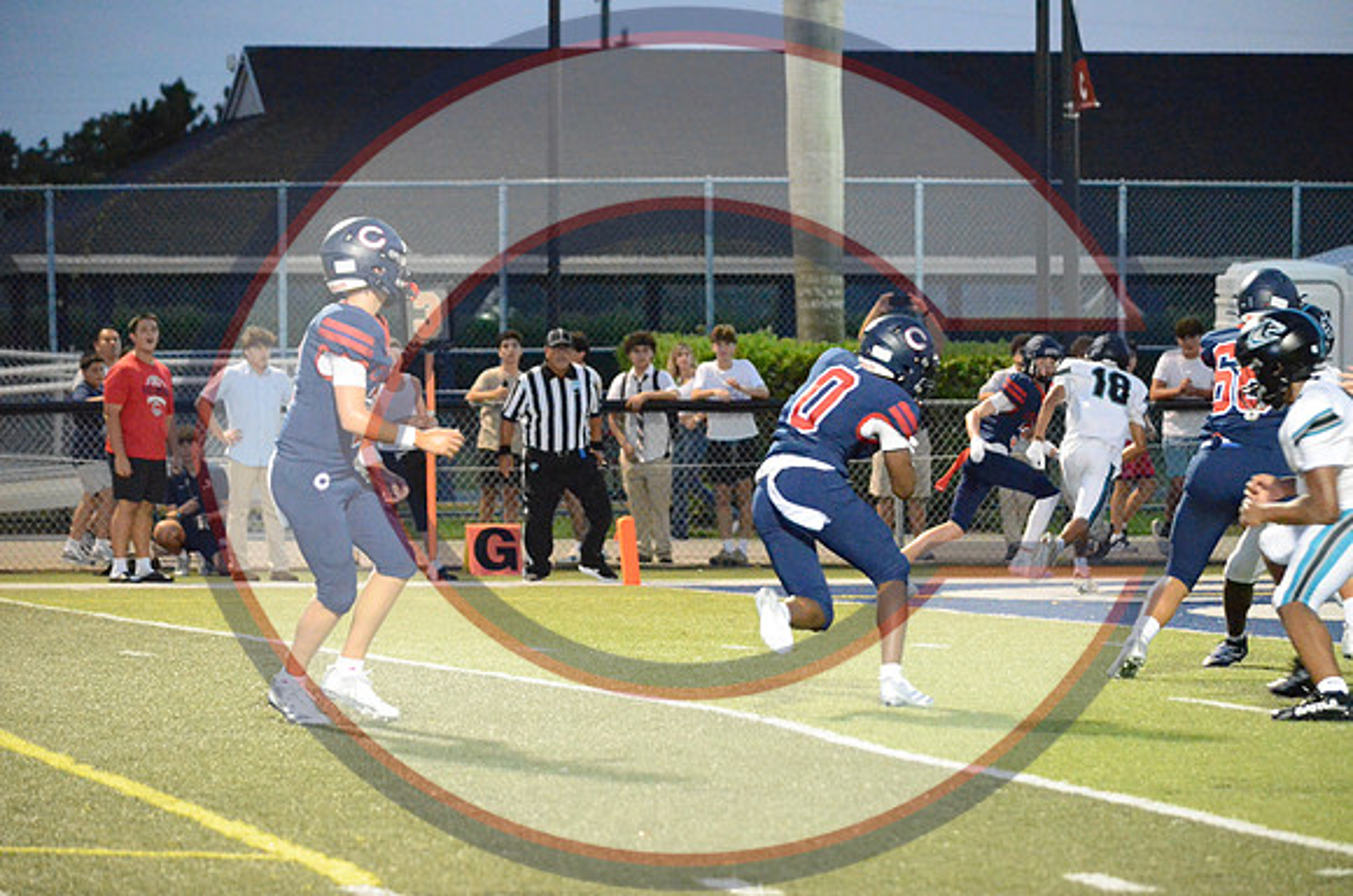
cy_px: 448
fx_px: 7594
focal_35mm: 202
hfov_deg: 10.2
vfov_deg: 6.8
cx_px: 676
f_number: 4.8
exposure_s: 1/250
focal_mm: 135
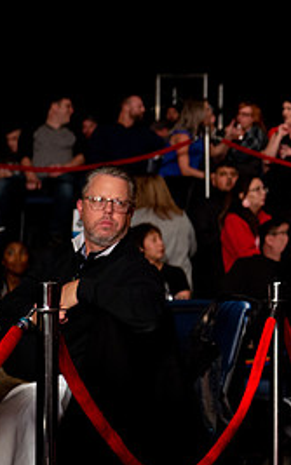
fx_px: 1737
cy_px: 193
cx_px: 465
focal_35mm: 137
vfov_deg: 15.2
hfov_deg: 9.3
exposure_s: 1/160
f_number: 4.5
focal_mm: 62
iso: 1600
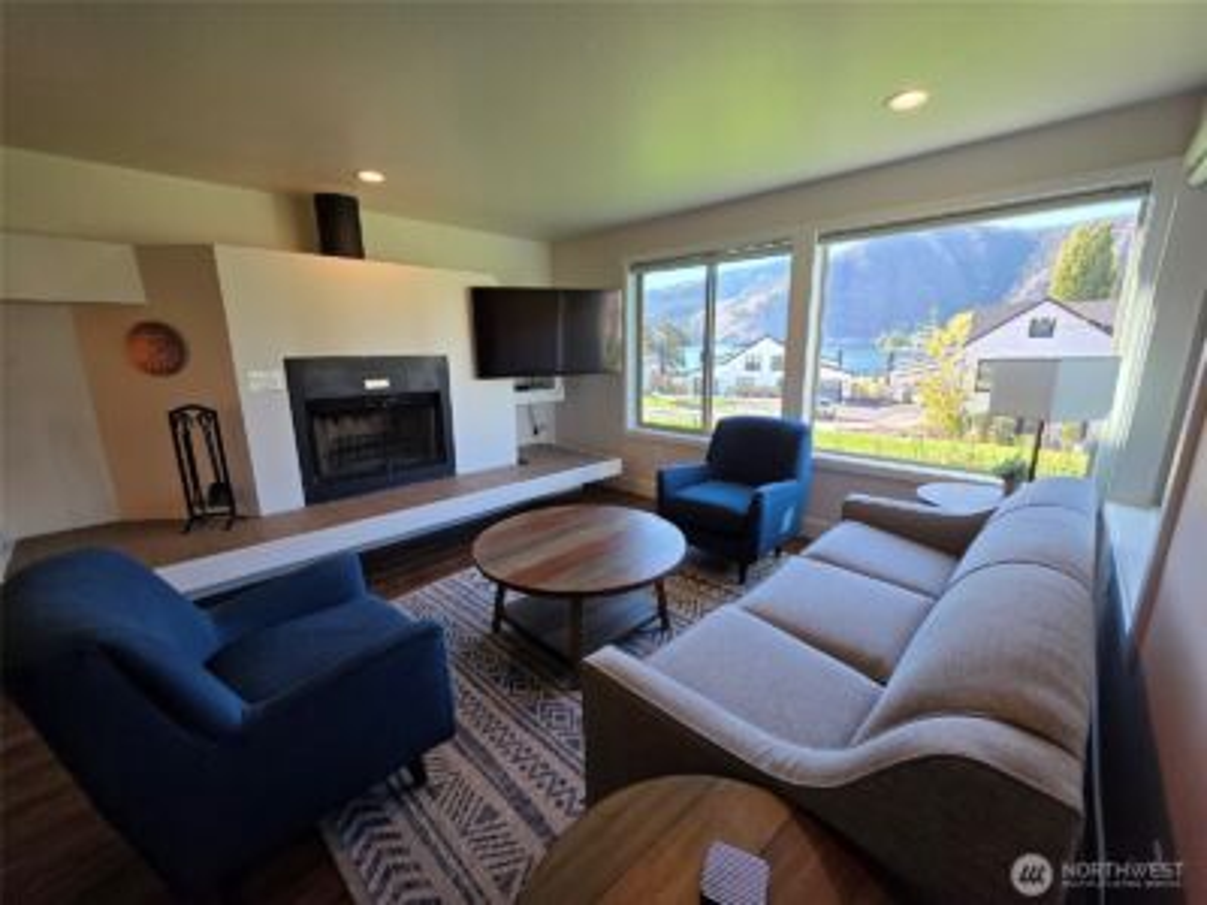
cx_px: 604
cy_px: 452
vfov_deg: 89.9
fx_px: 453
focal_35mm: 13
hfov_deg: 106.2
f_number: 1.9
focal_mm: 2.2
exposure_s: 1/120
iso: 50
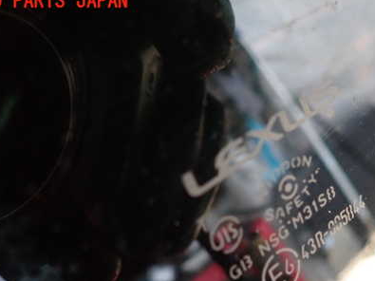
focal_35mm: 38
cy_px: 203
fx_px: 412
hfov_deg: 48.4
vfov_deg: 37.0
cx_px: 240
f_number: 2
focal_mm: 4.5
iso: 200
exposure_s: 1/60
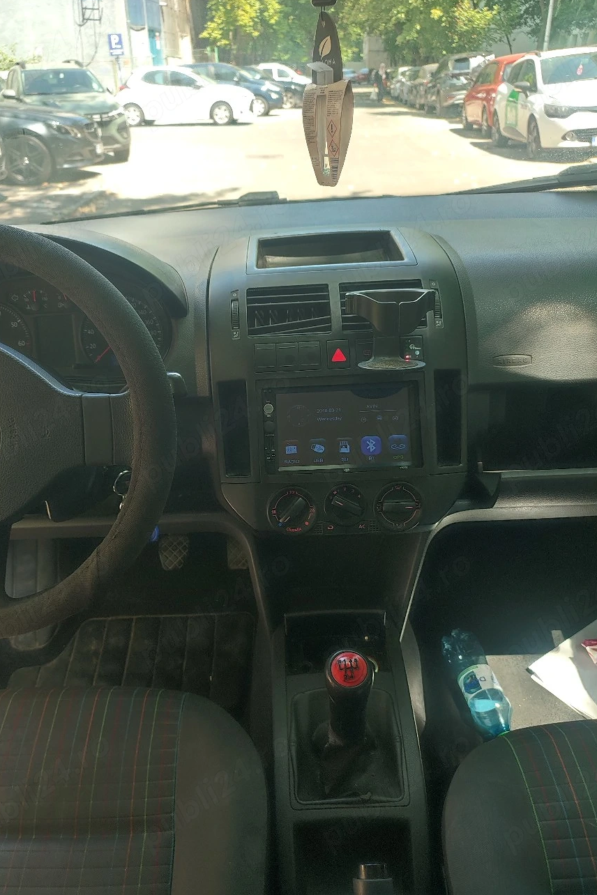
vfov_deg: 67.4
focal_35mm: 27
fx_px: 672
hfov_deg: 47.8
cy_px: 457
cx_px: 262
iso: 232
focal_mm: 6.04
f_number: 1.9
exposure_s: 1/33
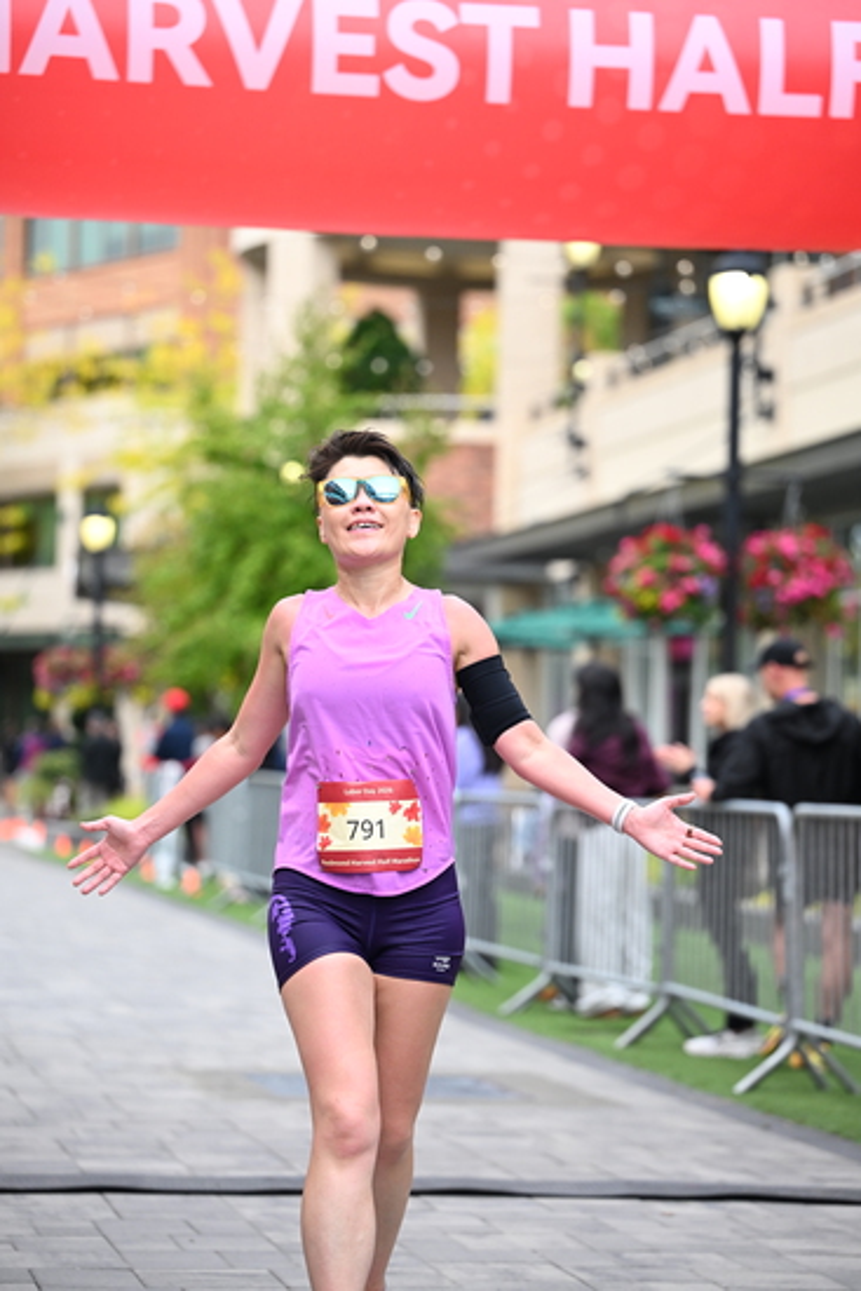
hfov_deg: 13.6
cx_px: 430
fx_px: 3621
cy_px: 646
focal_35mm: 101
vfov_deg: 20.2
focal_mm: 101
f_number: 2.8
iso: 1000
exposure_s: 1/2000
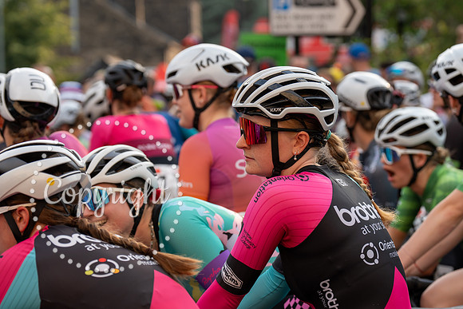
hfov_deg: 19.5
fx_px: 1351
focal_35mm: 105
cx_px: 232
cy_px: 154
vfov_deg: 13.0
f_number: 4.5
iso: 500
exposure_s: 1/1250
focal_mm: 105
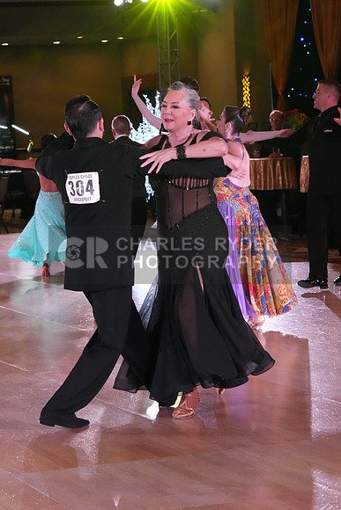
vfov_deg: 17.8
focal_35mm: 115
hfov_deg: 11.9
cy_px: 255
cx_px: 170
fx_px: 1633
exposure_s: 1/400
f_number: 7.1
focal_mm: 77
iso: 10000
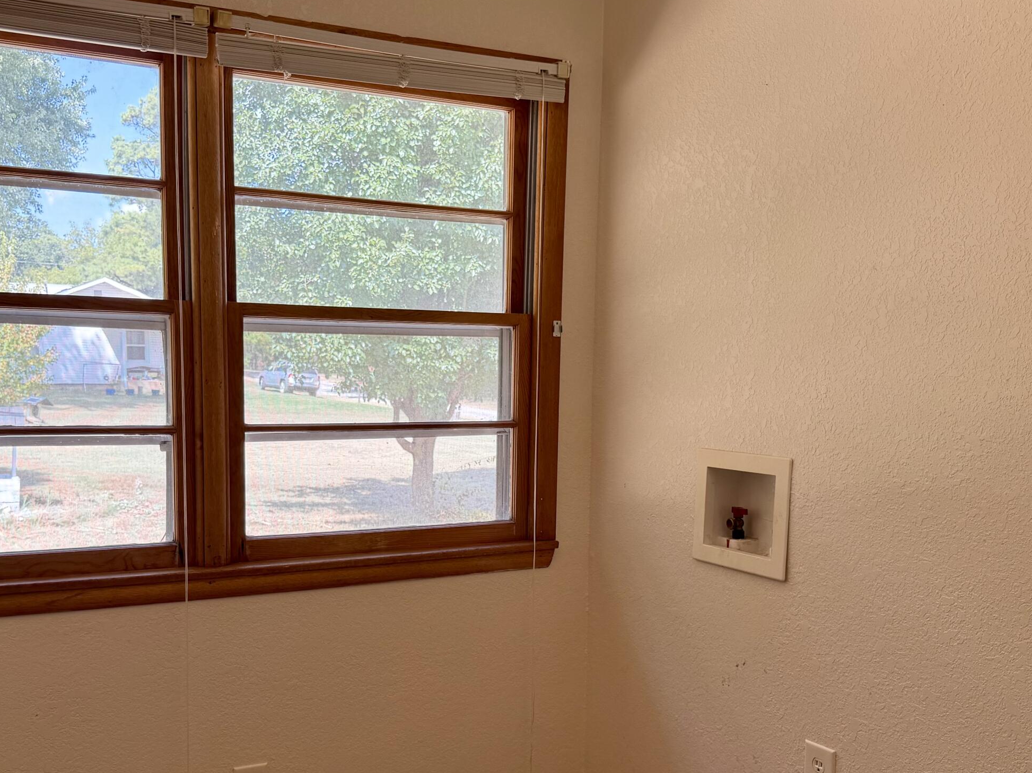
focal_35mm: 37
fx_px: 1103
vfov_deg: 38.4
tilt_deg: -6.3
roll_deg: -0.4
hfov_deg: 50.1
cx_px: 479
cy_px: 487
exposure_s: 1/179
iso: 80
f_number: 1.78
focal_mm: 6.76
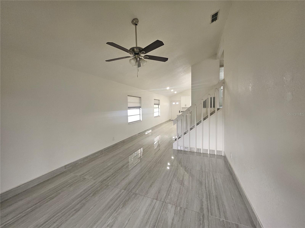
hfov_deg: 106.2
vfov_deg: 89.9
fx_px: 115
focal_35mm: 13
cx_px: 152
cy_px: 114
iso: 160
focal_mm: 1.7
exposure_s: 1/60
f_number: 2.2
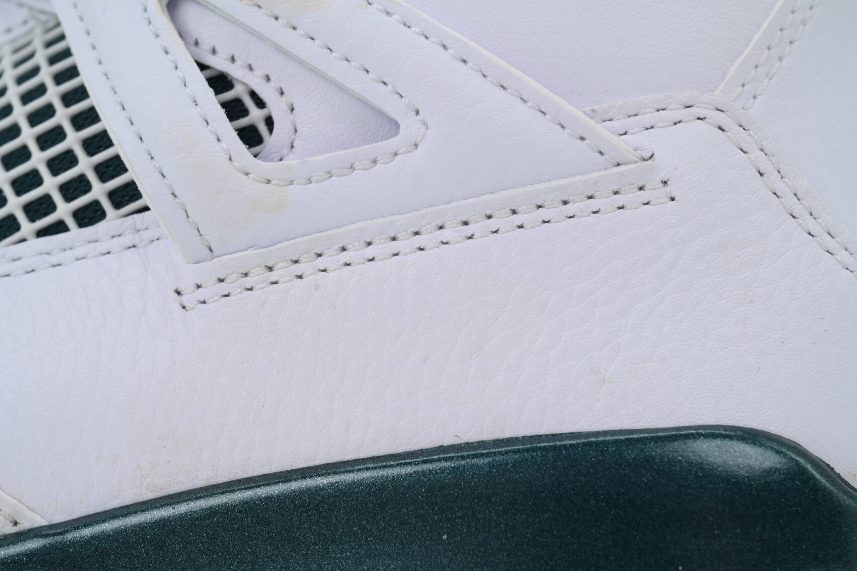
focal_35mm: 100
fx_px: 2381
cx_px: 428
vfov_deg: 13.7
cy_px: 286
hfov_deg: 20.4
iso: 400
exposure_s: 1/100
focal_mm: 100
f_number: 13
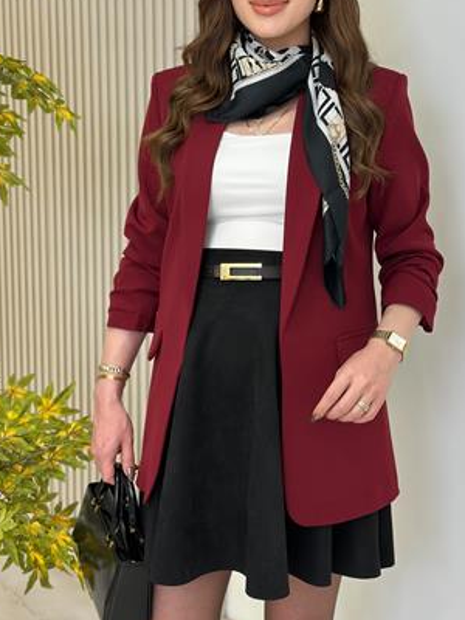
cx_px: 262
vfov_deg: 30.1
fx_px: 1146
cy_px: 229
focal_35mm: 64
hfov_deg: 22.9
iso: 80
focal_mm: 6.86
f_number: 1.78
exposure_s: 1/131
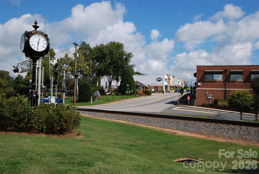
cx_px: 130
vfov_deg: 34.3
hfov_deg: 49.5
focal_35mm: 39
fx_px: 281
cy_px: 87
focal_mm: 26
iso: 200
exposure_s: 1/200
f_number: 14
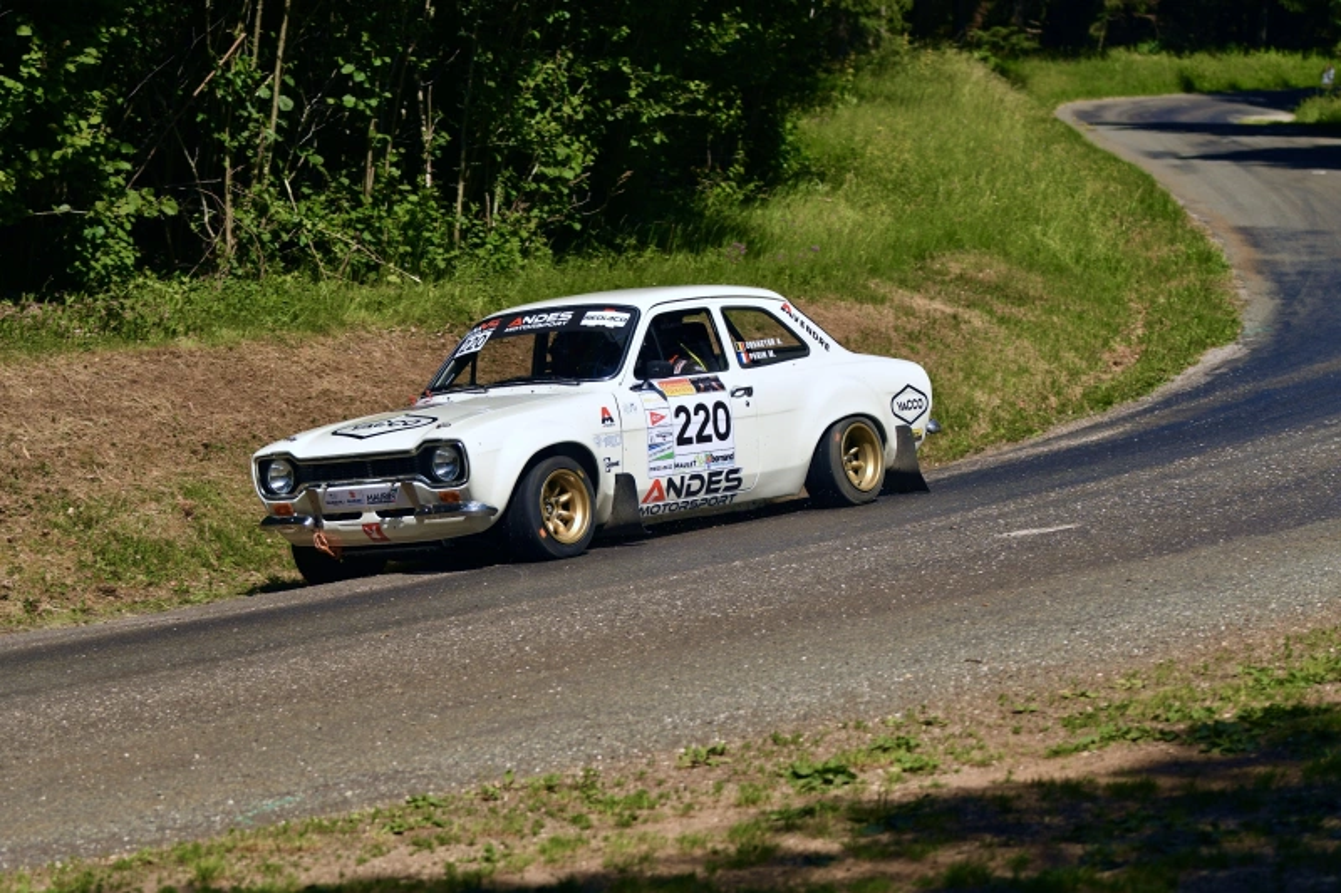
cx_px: 670
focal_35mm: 105
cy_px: 446
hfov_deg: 19.5
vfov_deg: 13.0
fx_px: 3910
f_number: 2.8
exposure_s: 1/1250
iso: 100
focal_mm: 70
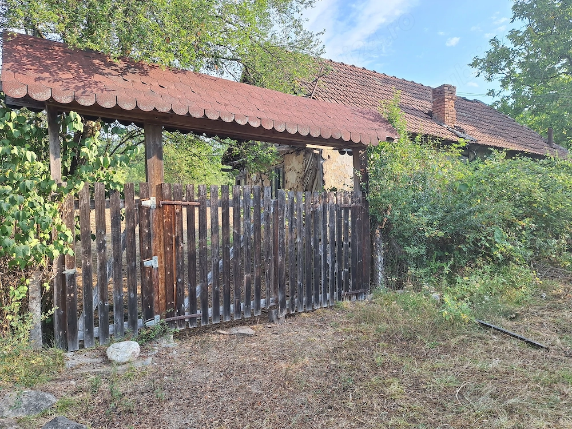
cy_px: 214
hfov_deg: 73.9
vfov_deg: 58.9
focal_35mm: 23
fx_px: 380
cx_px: 286
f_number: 1.8
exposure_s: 1/476
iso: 40
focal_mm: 5.54
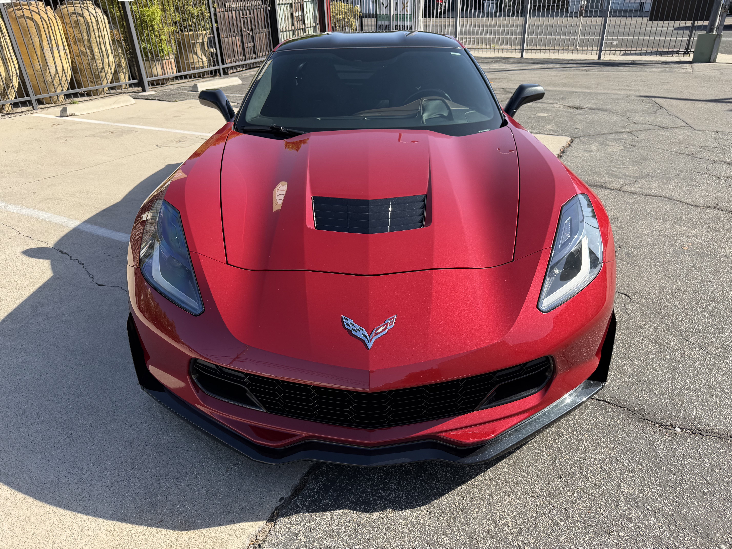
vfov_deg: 56.8
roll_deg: +1.2
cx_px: 366
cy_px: 274
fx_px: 508
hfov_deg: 71.6
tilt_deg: -28.1
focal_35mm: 24
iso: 80
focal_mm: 6.76
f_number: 1.78
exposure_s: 1/1618
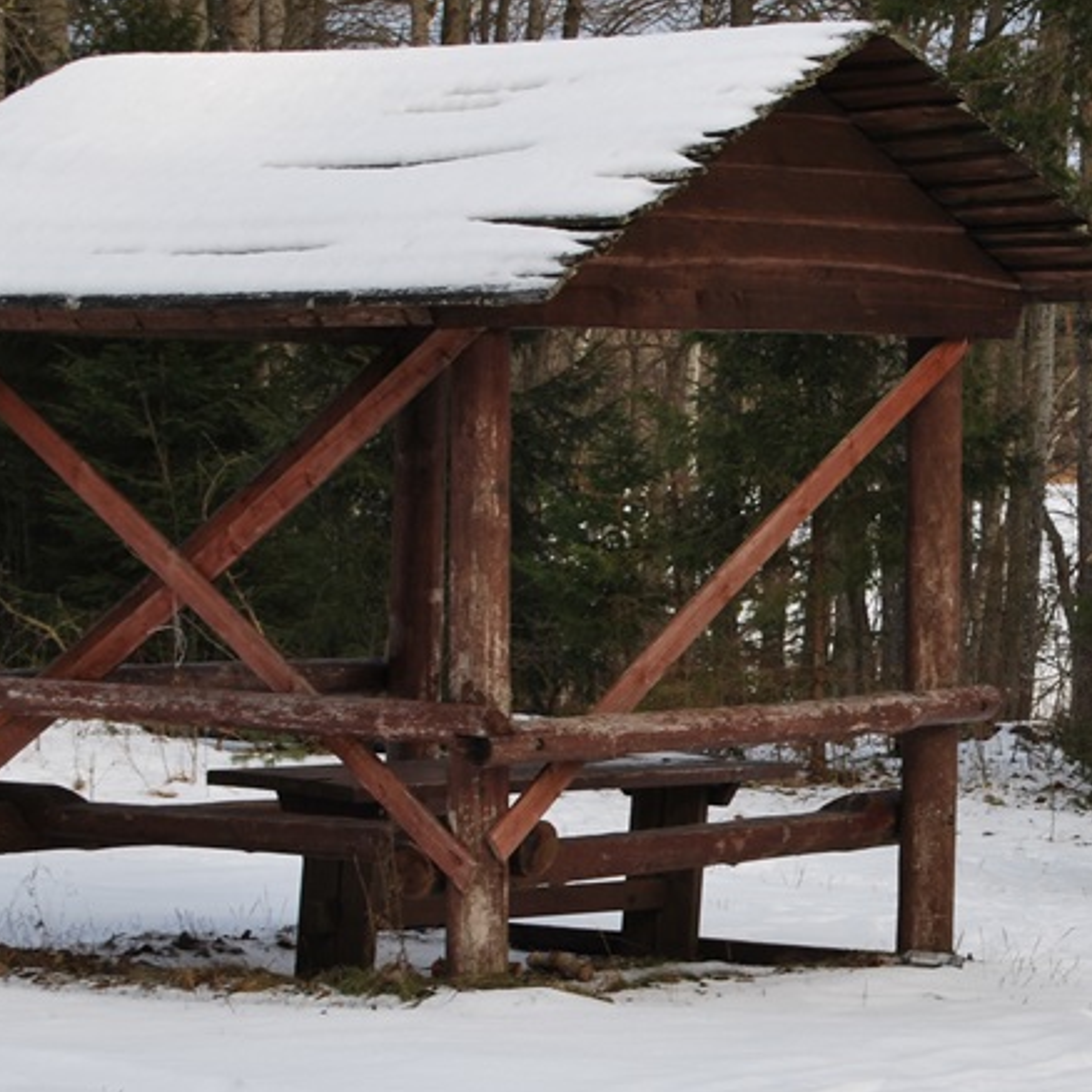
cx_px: 1022
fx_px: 5853
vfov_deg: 10.6
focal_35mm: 164
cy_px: 719
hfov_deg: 10.6
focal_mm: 55
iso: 110
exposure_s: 1/125
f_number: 5.6
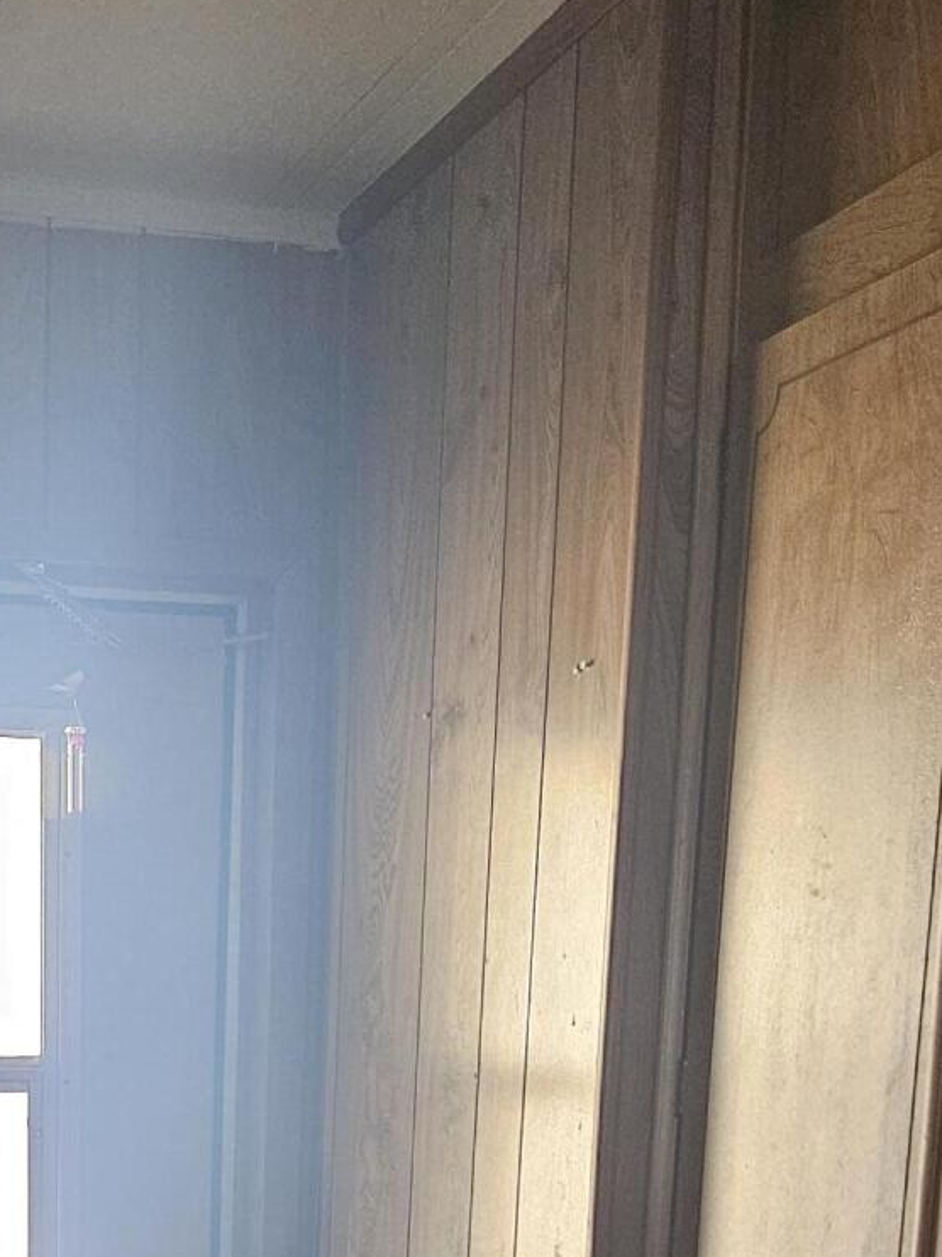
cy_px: 1455
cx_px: 115
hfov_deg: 23.1
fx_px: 2251
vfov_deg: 27.9
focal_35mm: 62
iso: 640
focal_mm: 5.4
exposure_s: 1/60
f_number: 1.8
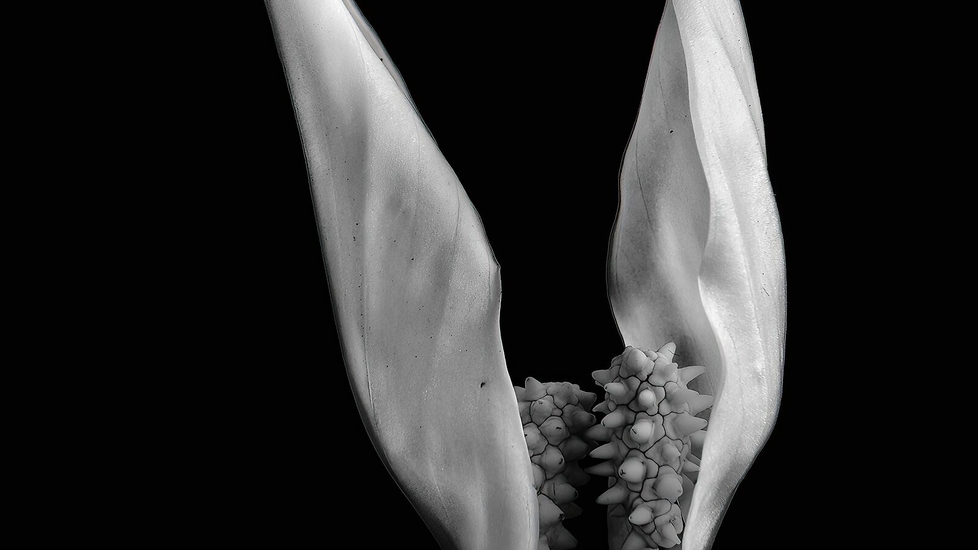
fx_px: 12526
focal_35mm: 483
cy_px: 221
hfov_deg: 4.5
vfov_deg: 2.5
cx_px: 489
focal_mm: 204.6
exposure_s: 3
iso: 160
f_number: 10
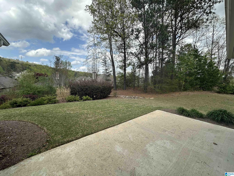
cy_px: 88
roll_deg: -1.8
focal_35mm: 14
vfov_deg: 85.7
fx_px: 95
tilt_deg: -4.9
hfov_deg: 102.1
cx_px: 117
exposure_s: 1/1006
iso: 40
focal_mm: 2.22
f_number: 2.2
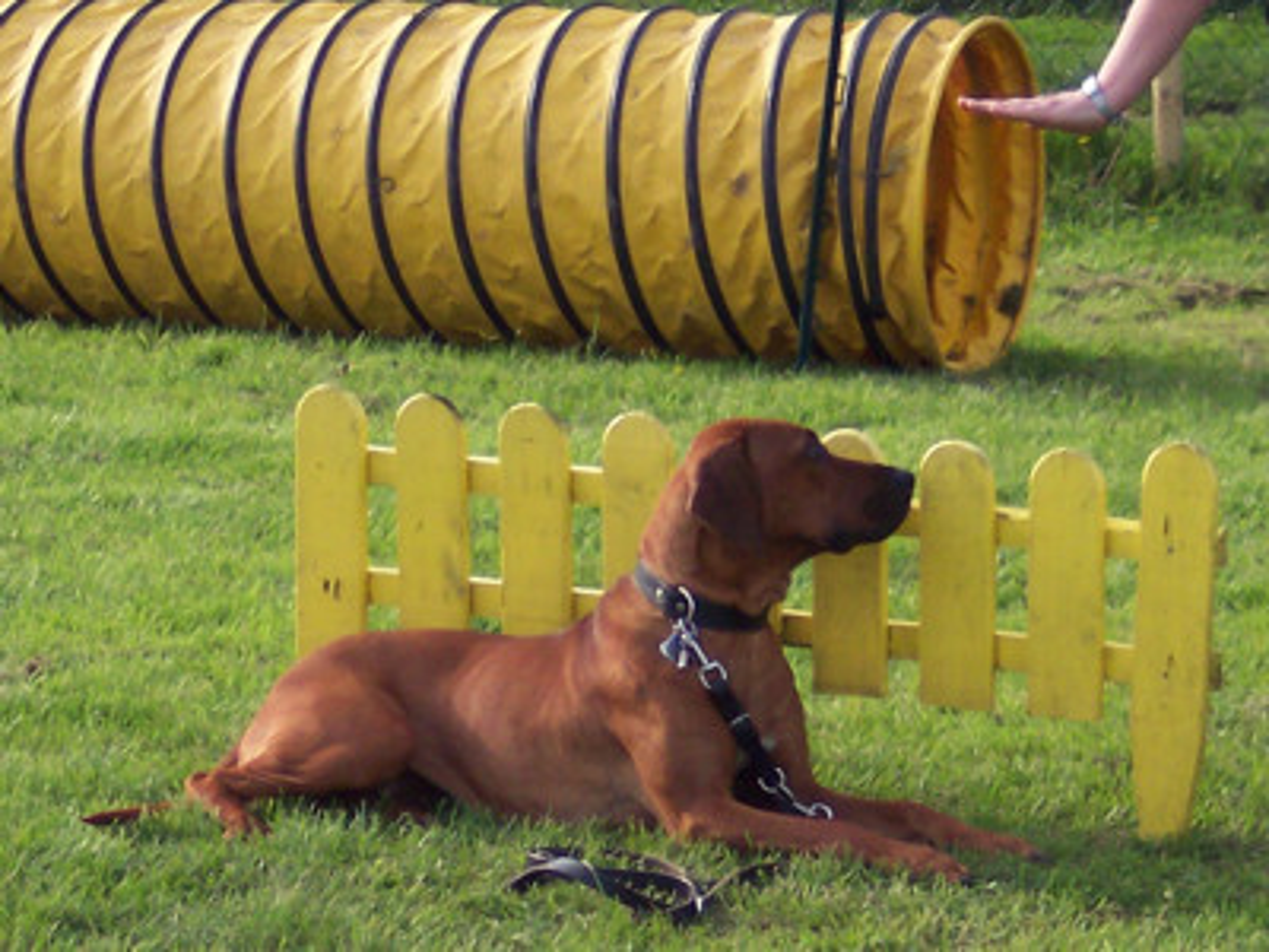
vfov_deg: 16.6
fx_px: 3263
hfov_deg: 22.0
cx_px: 634
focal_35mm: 89
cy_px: 476
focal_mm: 18.7
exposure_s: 1/350
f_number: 4.1
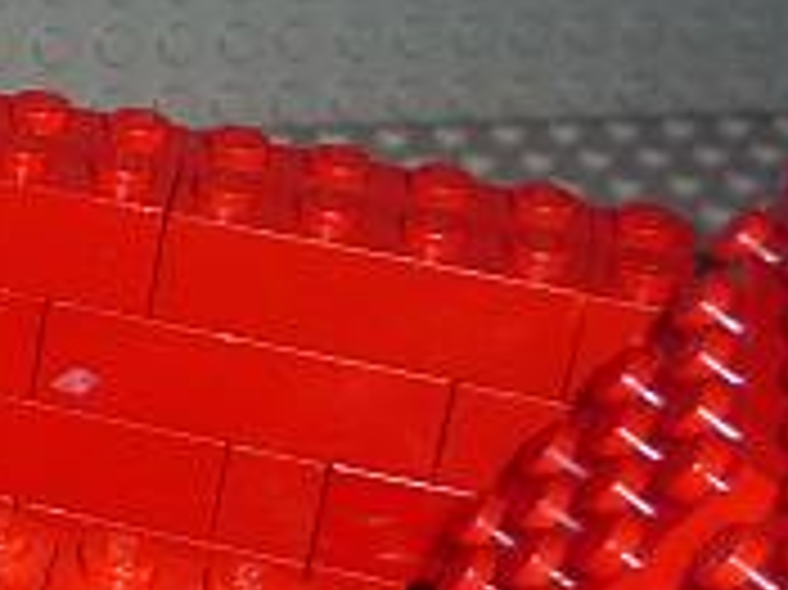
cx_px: -531
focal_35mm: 137
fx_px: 3117
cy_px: 297
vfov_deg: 10.8
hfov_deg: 13.3
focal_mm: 5.2
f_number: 4
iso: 100
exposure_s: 1/30
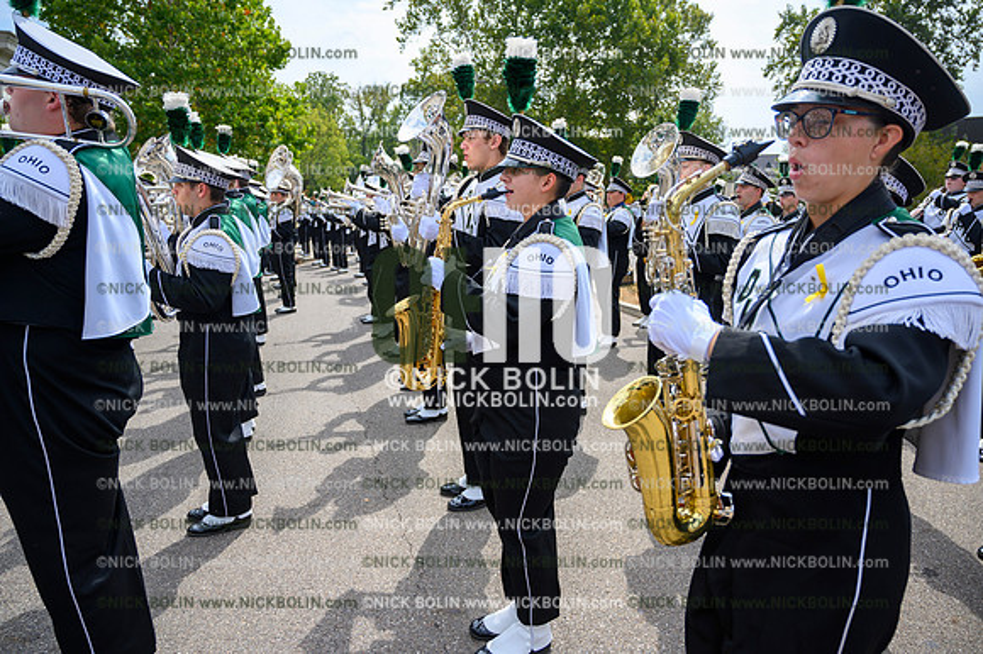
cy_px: 327
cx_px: 492
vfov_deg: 52.1
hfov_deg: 72.6
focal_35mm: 24
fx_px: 669
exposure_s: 1/800
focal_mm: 24.5
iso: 100
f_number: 4
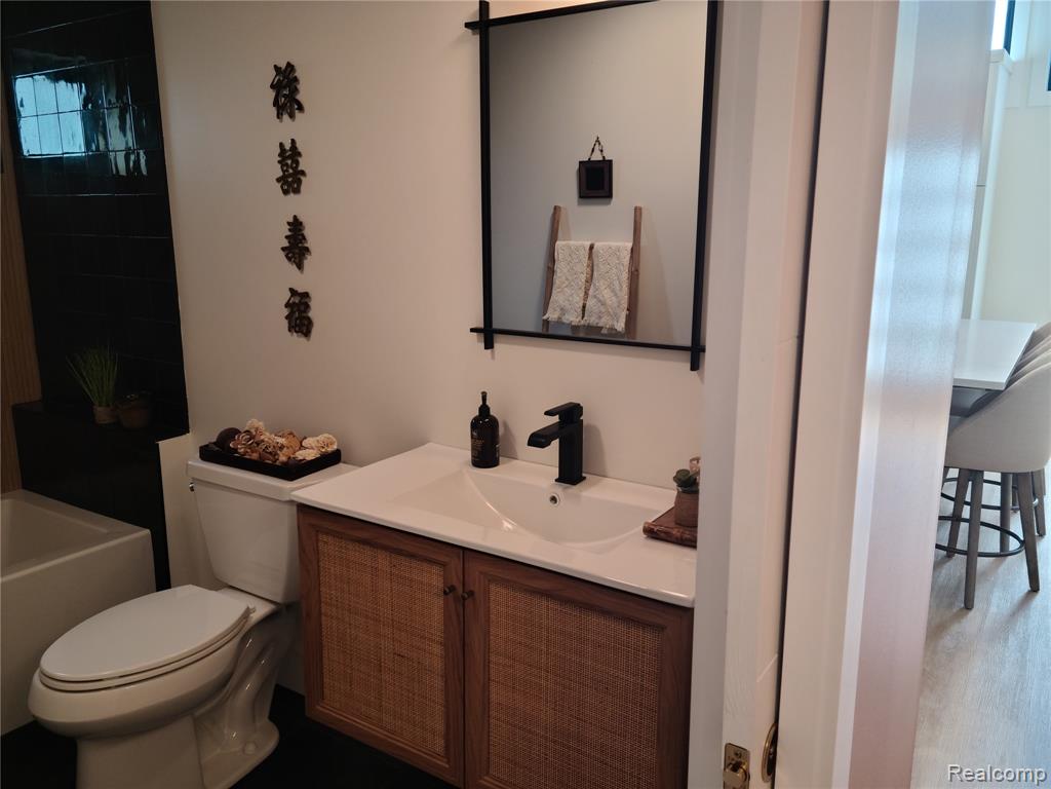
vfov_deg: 49.7
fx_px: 850
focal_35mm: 28
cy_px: 394
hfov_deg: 63.4
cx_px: 526
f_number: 2
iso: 100
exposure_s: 1/60
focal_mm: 5.9
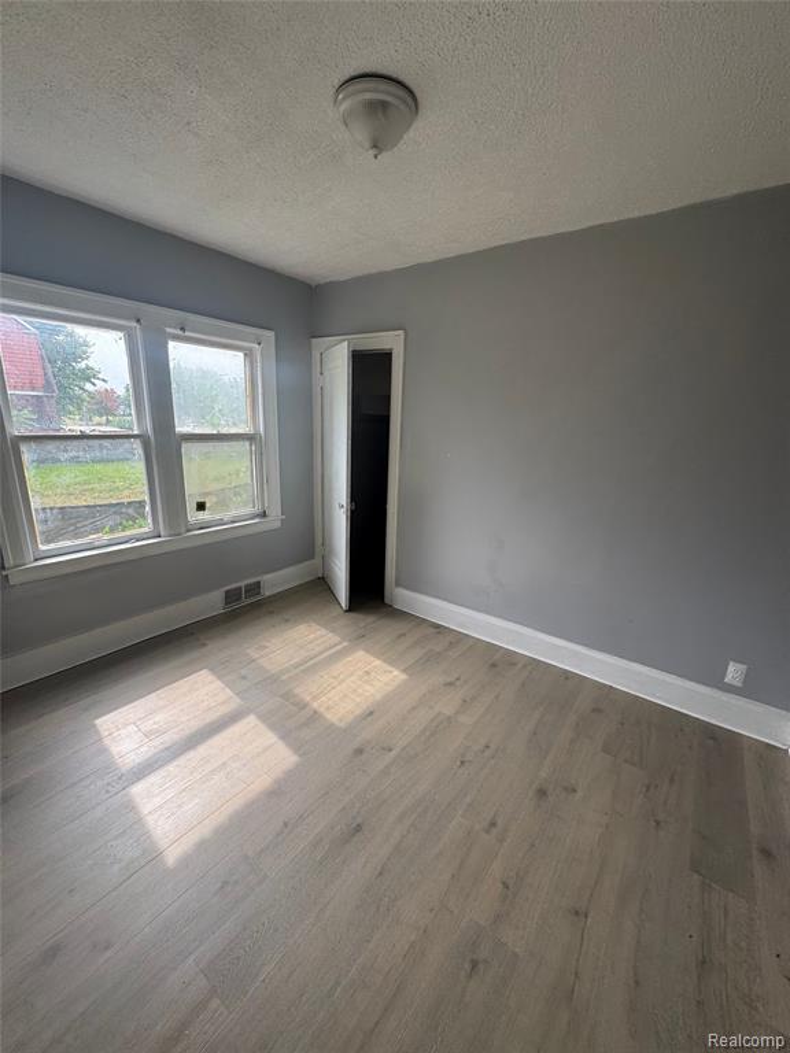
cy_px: 526
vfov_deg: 102.1
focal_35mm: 14
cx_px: 395
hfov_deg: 85.7
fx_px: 426
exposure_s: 1/155
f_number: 2.2
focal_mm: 2.22
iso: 40
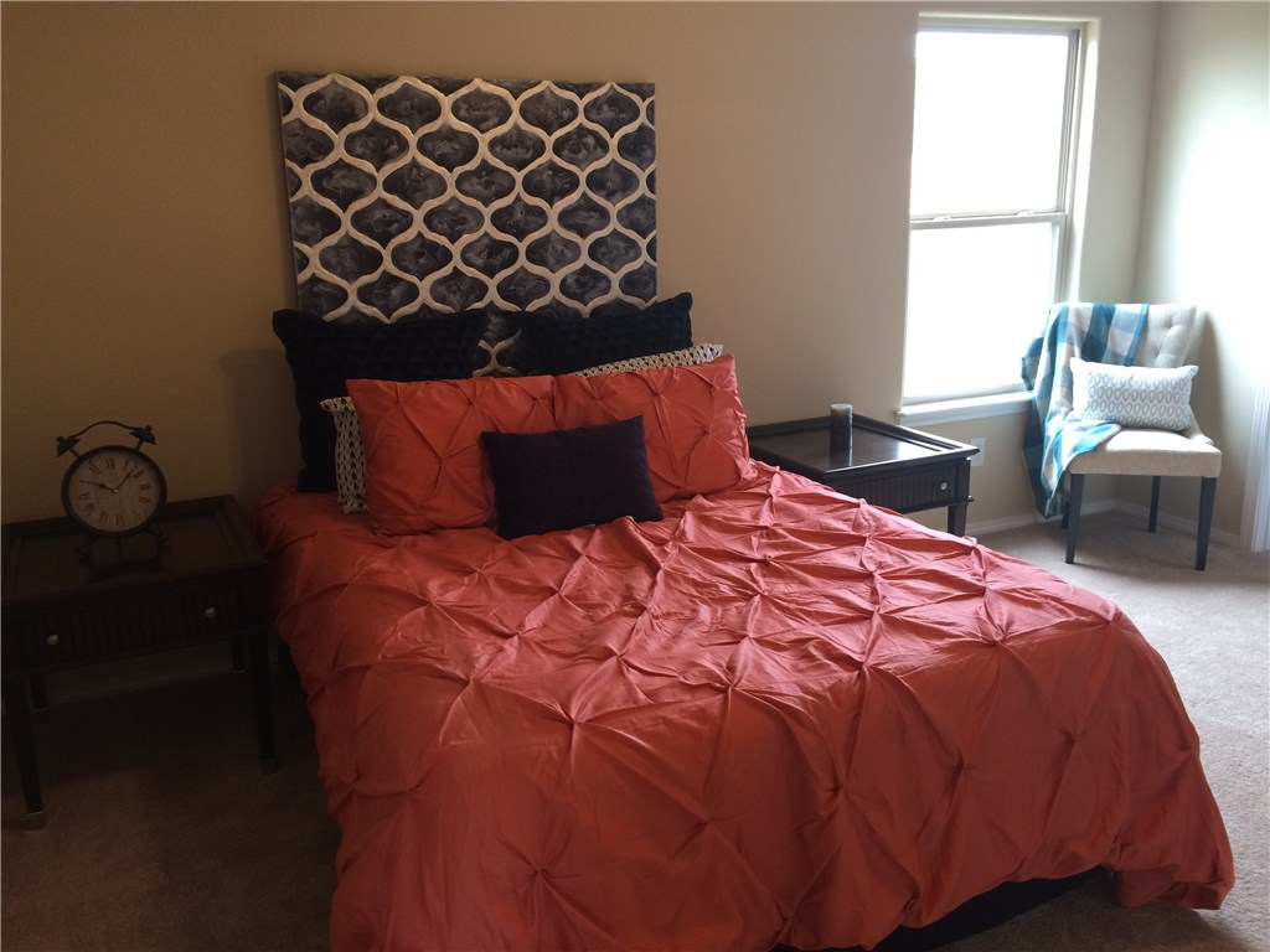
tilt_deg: -15.5
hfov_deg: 61.7
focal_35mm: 29
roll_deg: +1.4
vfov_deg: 48.2
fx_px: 1064
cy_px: 476
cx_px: 635
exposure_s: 1/30
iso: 80
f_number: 2.2
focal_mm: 4.15
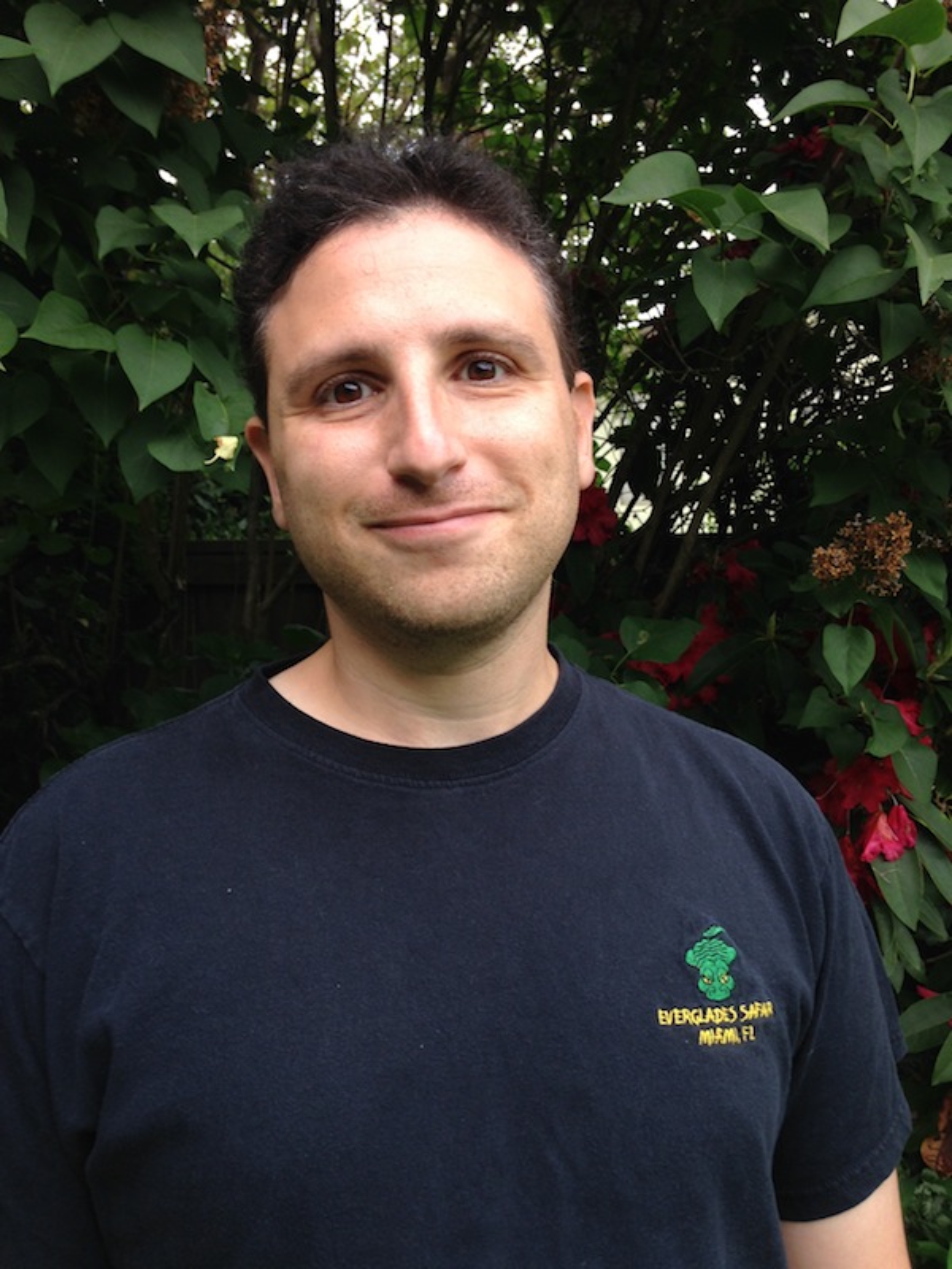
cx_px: 476
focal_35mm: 33
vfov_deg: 55.4
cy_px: 634
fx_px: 1210
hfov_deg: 42.9
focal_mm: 4.12
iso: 50
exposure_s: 1/220
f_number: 2.4
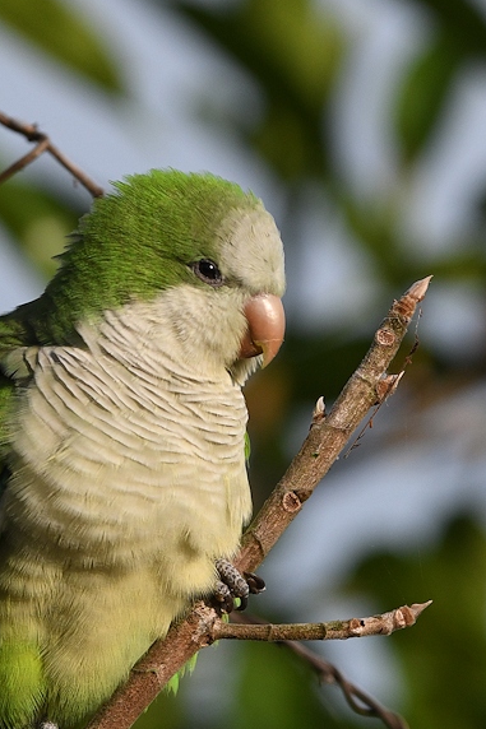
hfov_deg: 1.0
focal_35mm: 1343
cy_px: 598
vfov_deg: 1.5
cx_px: 109
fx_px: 27210
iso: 500
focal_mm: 500
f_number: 6.3
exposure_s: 1/2500
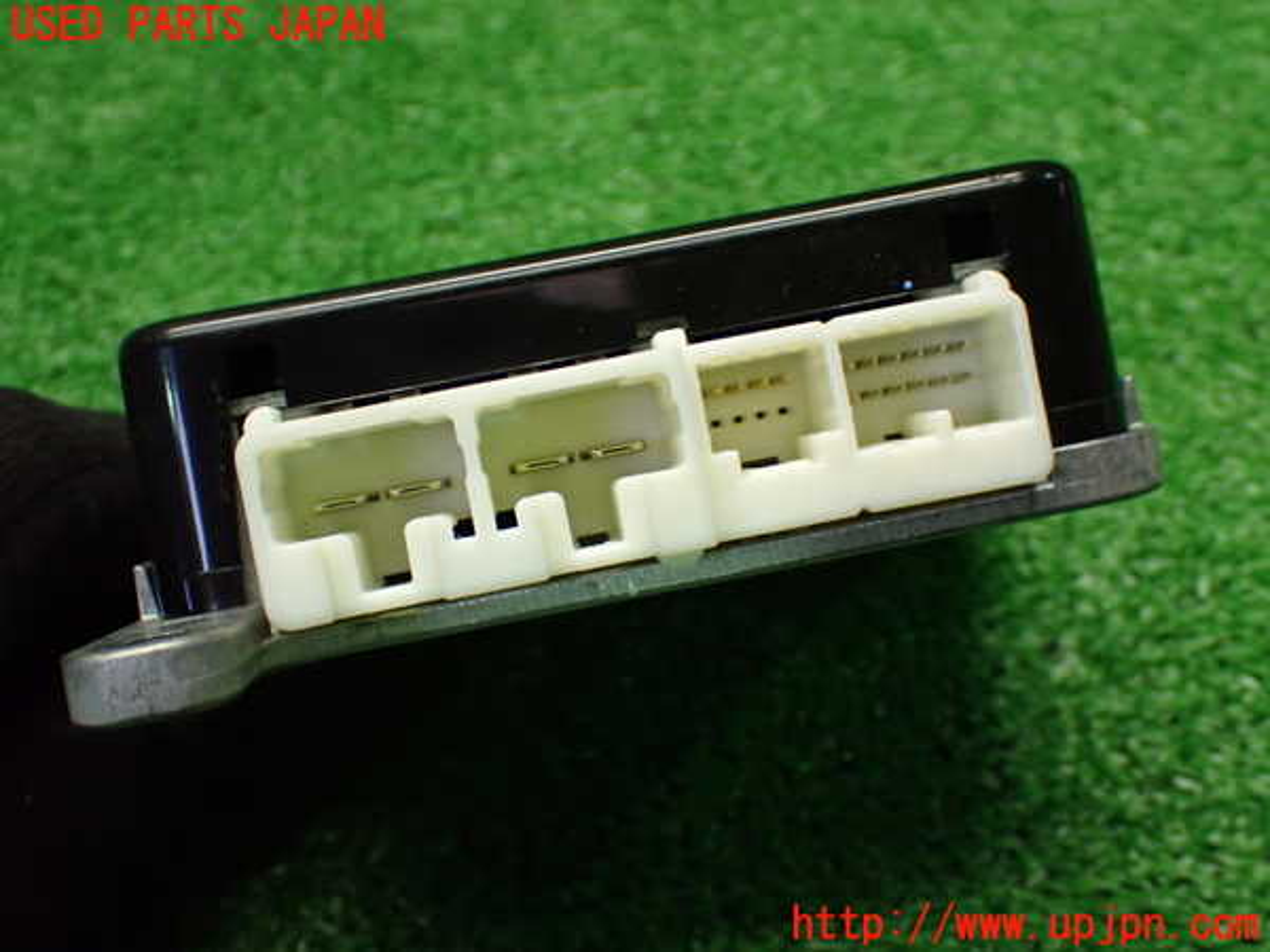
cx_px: 635
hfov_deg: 40.4
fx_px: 1724
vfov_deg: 30.9
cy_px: 476
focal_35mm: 47
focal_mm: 8.4
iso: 800
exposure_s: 1/100
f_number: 3.1
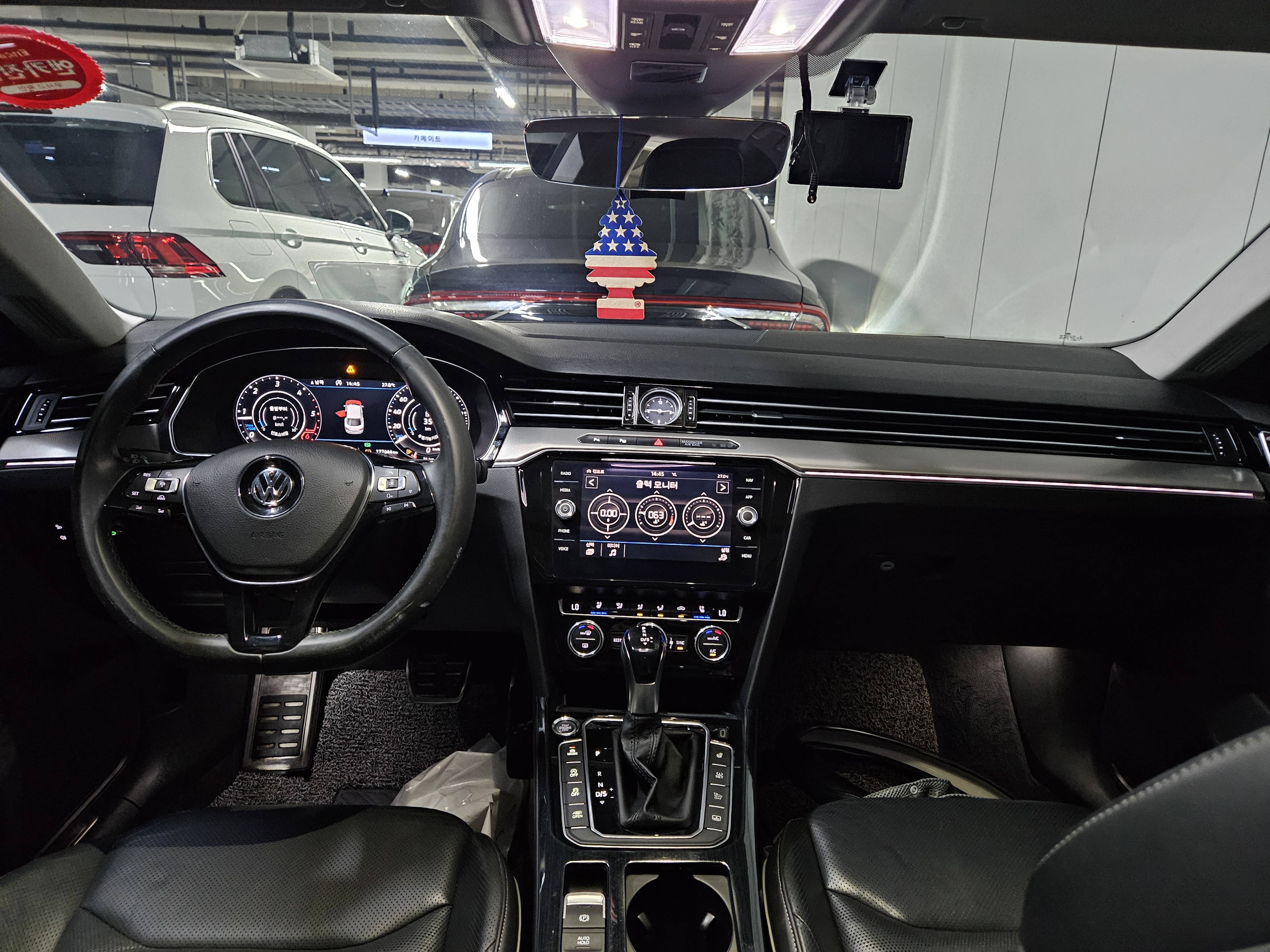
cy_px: 476
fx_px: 844
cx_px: 635
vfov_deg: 58.9
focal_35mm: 23
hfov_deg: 73.9
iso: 1250
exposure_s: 1/24
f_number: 1.8
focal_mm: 5.4
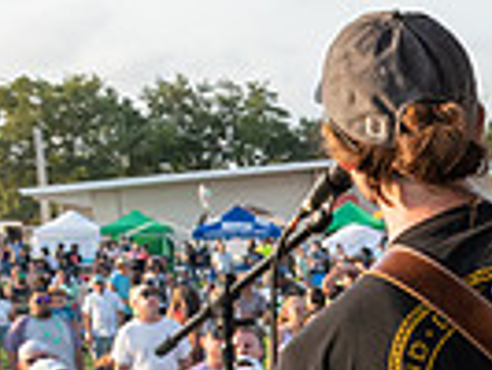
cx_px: 847
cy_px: 450
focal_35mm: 113
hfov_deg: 15.3
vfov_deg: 12.8
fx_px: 1608
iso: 320
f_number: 8
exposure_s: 1/250
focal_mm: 18
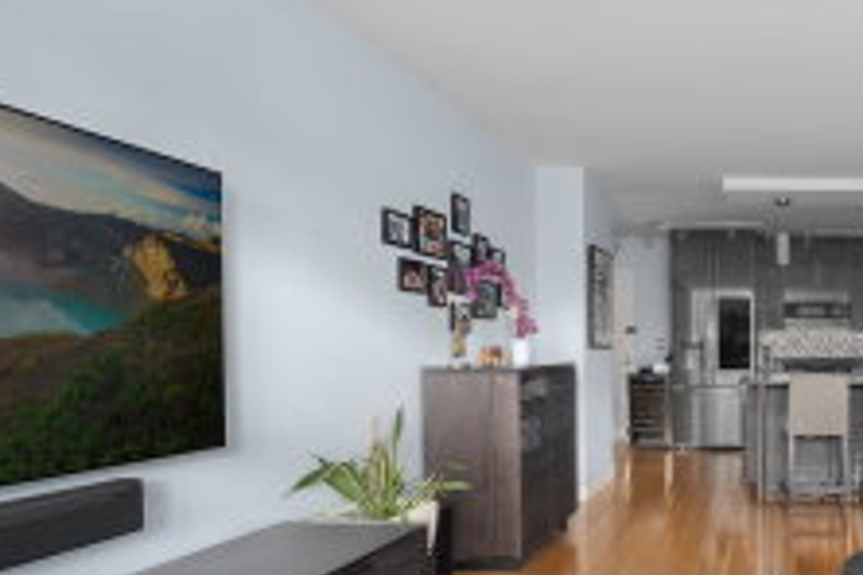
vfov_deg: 49.2
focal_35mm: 26
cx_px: 789
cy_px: 354
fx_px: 623
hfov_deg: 58.5
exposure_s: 1.6
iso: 400
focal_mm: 12
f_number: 11
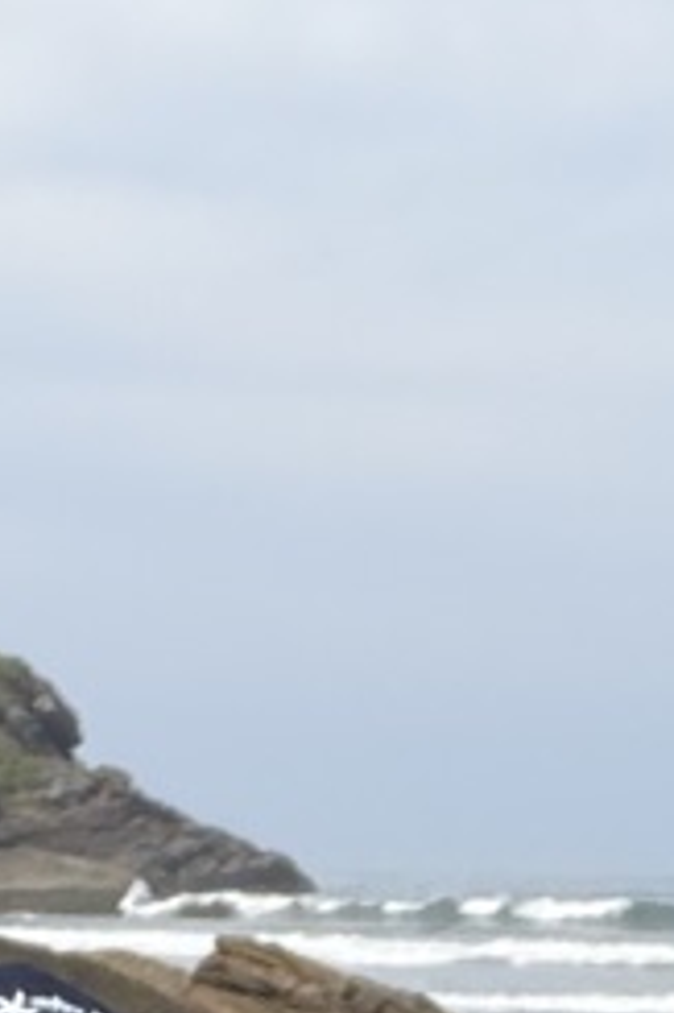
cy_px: 2369
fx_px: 4584
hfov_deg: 8.4
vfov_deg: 10.9
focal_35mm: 163
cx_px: 364
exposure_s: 1/1114
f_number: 1.9
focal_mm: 2.71
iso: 32
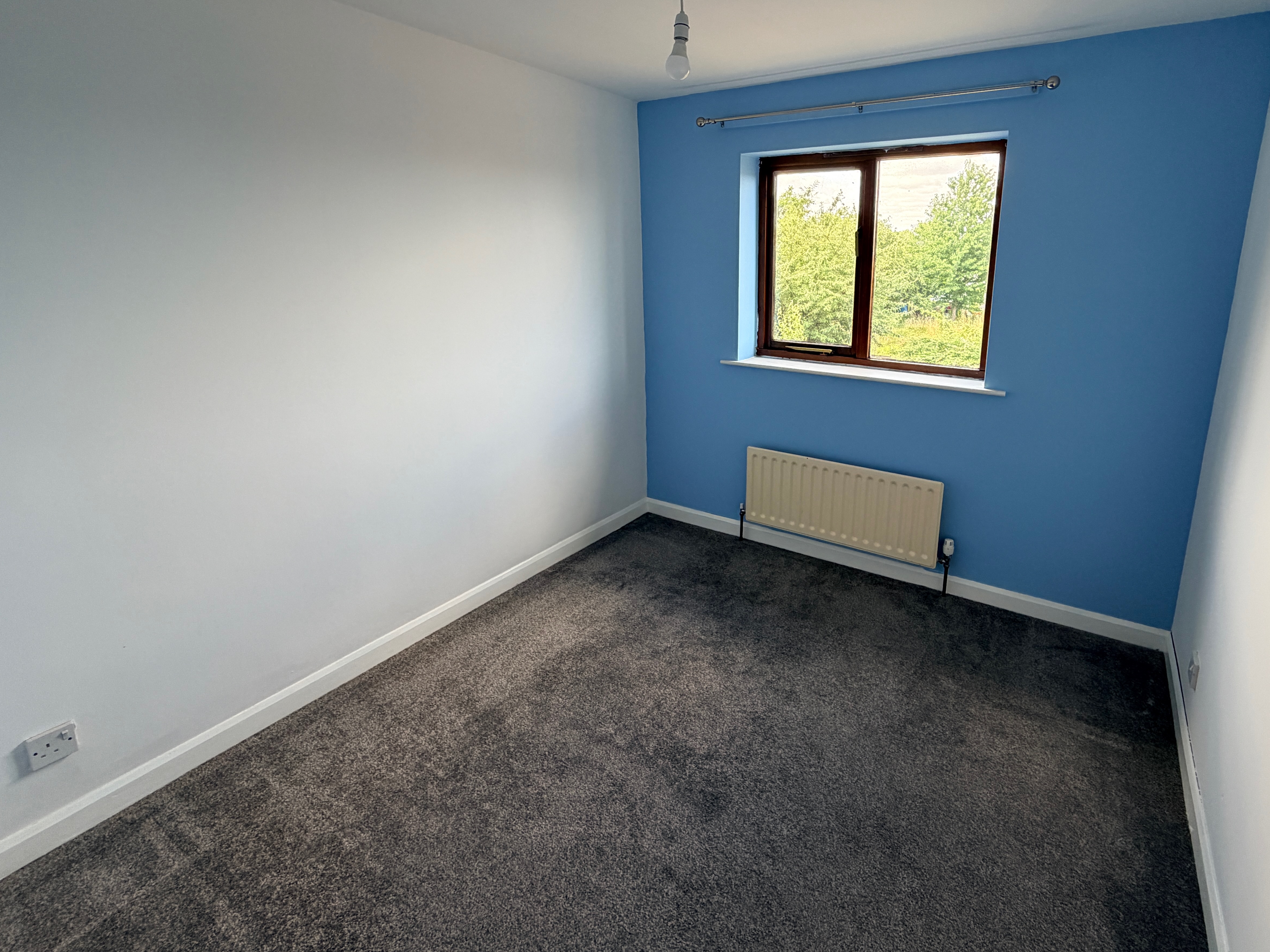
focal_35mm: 17
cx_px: 734
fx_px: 624
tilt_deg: -11.4
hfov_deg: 90.3
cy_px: 388
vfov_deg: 74.0
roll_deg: -0.1
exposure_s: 1/121
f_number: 2.2
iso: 125
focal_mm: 2.22
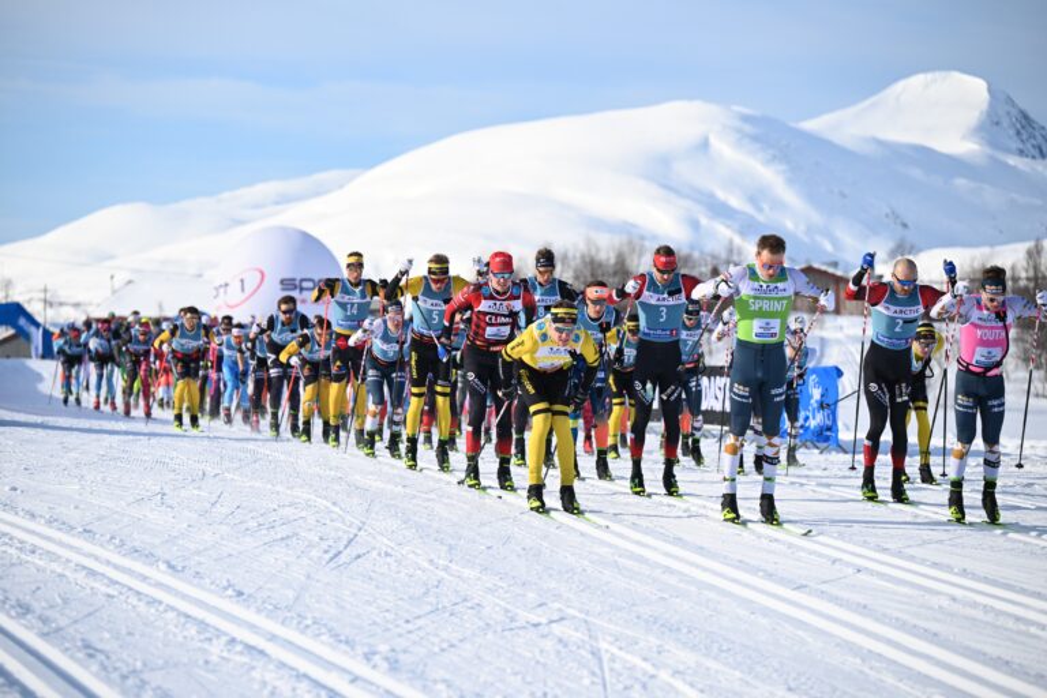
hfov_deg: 16.4
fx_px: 3635
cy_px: 349
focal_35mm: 125
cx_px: 524
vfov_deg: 11.0
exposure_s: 1/20000
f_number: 3.5
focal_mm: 125
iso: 1250
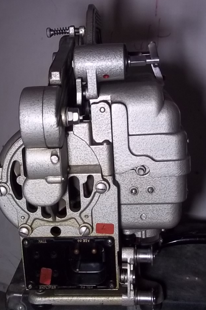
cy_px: 153
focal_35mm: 51
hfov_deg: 26.4
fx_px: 438
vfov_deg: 38.9
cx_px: 77
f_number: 3.1
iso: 160
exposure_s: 1/13
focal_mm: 6.5
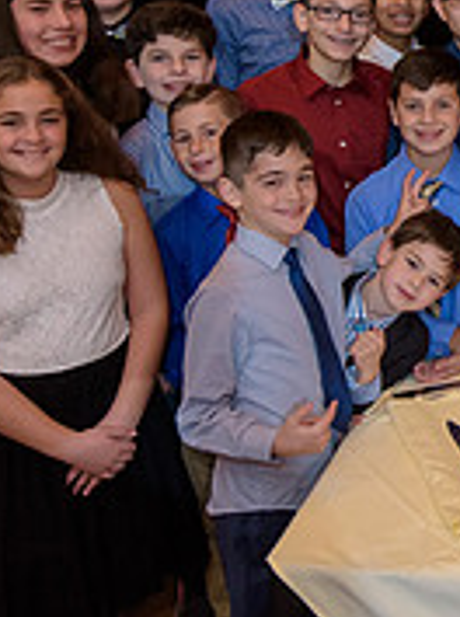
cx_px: 739
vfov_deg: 24.2
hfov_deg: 16.5
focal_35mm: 79
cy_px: 96
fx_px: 1405
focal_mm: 25
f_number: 4
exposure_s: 1/125
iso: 1600
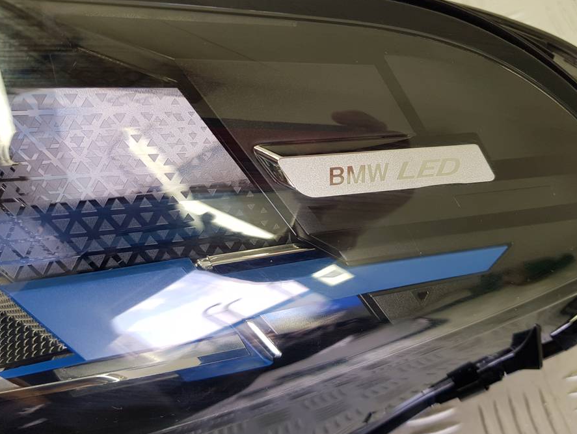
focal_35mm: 30
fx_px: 500
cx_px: 327
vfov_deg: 46.8
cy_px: 204
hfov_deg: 59.7
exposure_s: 1/100
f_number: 1.7
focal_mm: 4.2
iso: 64
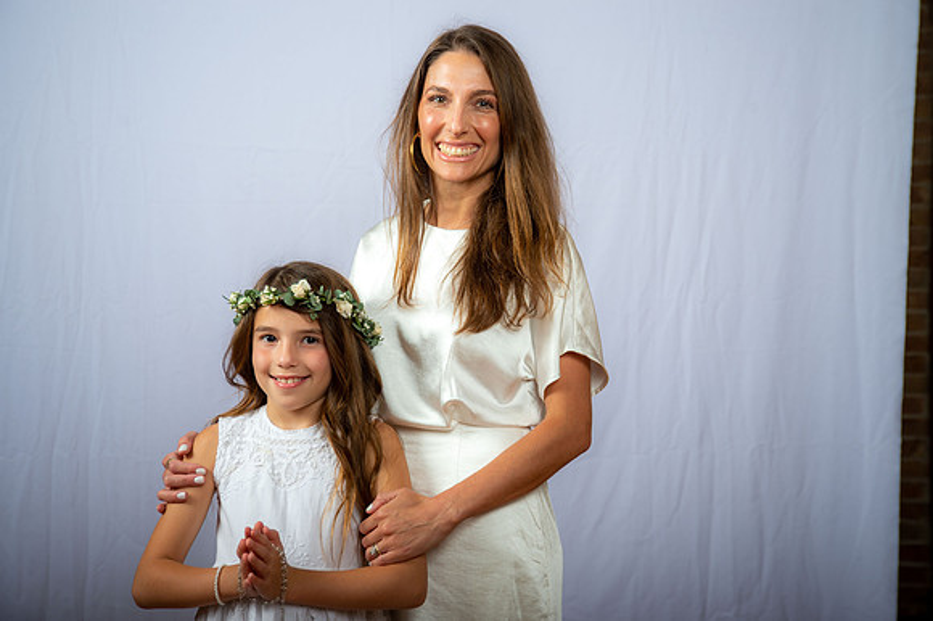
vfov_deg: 21.9
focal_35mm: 62
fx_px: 1606
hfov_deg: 32.4
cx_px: 466
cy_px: 310
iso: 250
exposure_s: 1/200
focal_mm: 62
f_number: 5.6
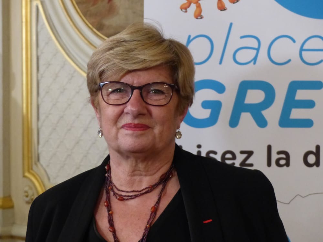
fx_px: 1017
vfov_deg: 13.6
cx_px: 162
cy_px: 121
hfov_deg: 18.0
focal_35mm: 109
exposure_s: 1/60
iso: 800
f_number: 2.8
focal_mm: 19.6
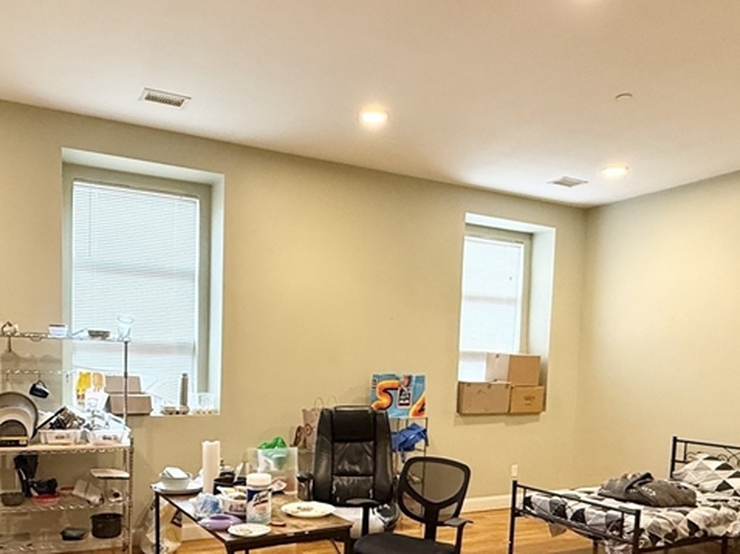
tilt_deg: -3.3
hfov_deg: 59.7
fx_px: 641
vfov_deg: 45.2
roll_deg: -0.5
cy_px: 415
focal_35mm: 30
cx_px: 316
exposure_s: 1/60
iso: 320
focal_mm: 2.22
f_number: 2.2
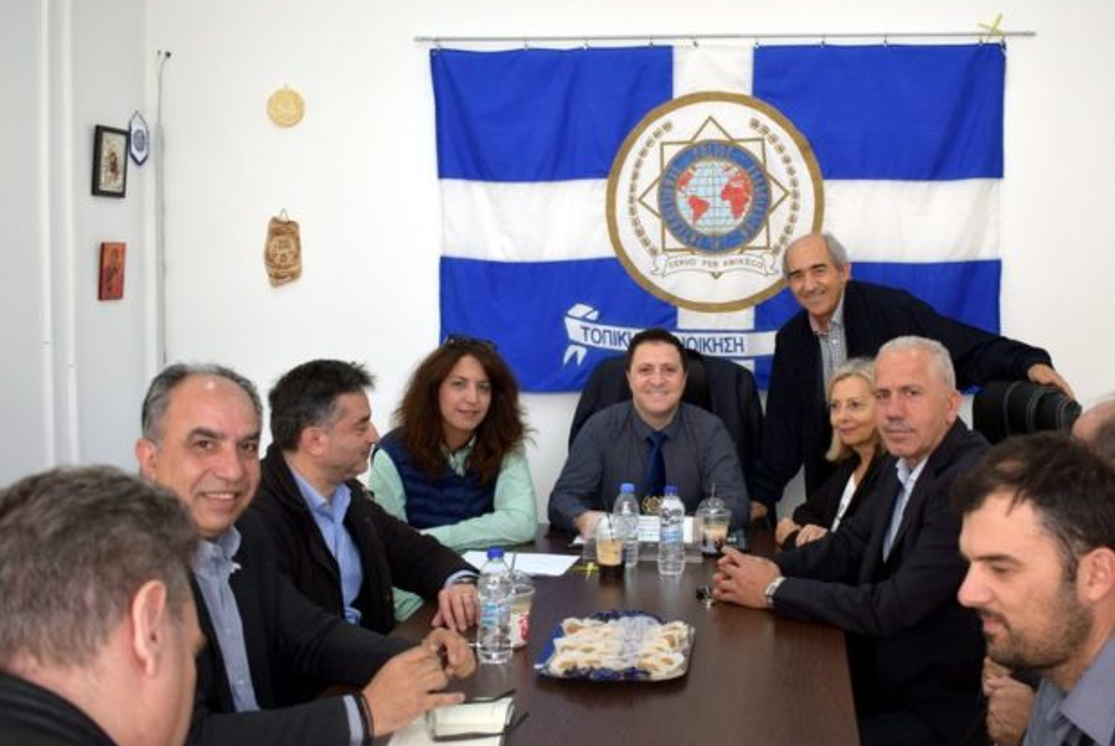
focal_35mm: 41
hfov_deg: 47.5
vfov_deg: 33.0
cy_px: 344
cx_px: 653
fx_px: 1260
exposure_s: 1/125
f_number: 3.8
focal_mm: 21
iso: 320
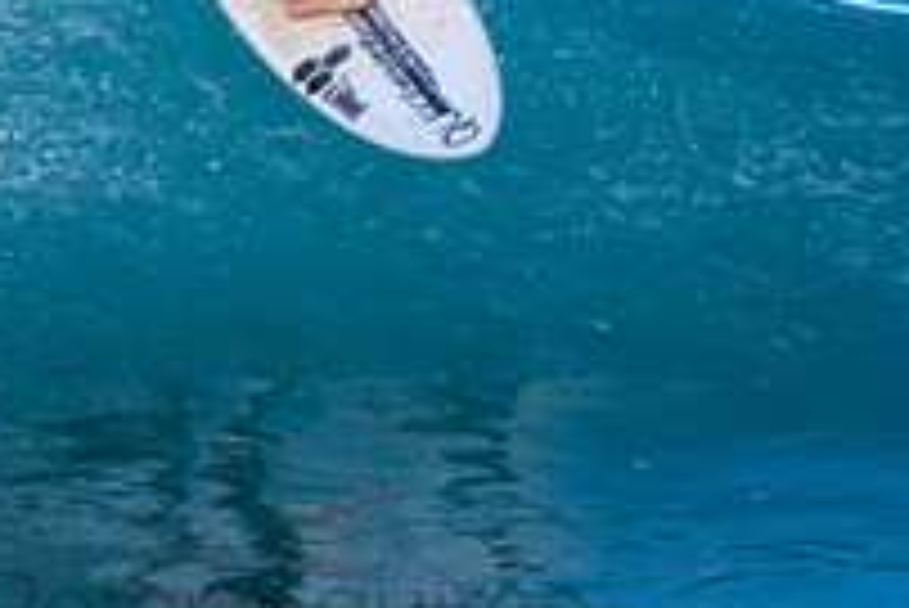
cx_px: 238
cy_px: -137
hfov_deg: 1.0
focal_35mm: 2149
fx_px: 54299
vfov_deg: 0.6
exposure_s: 1/1000
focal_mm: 500
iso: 360
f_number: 5.6
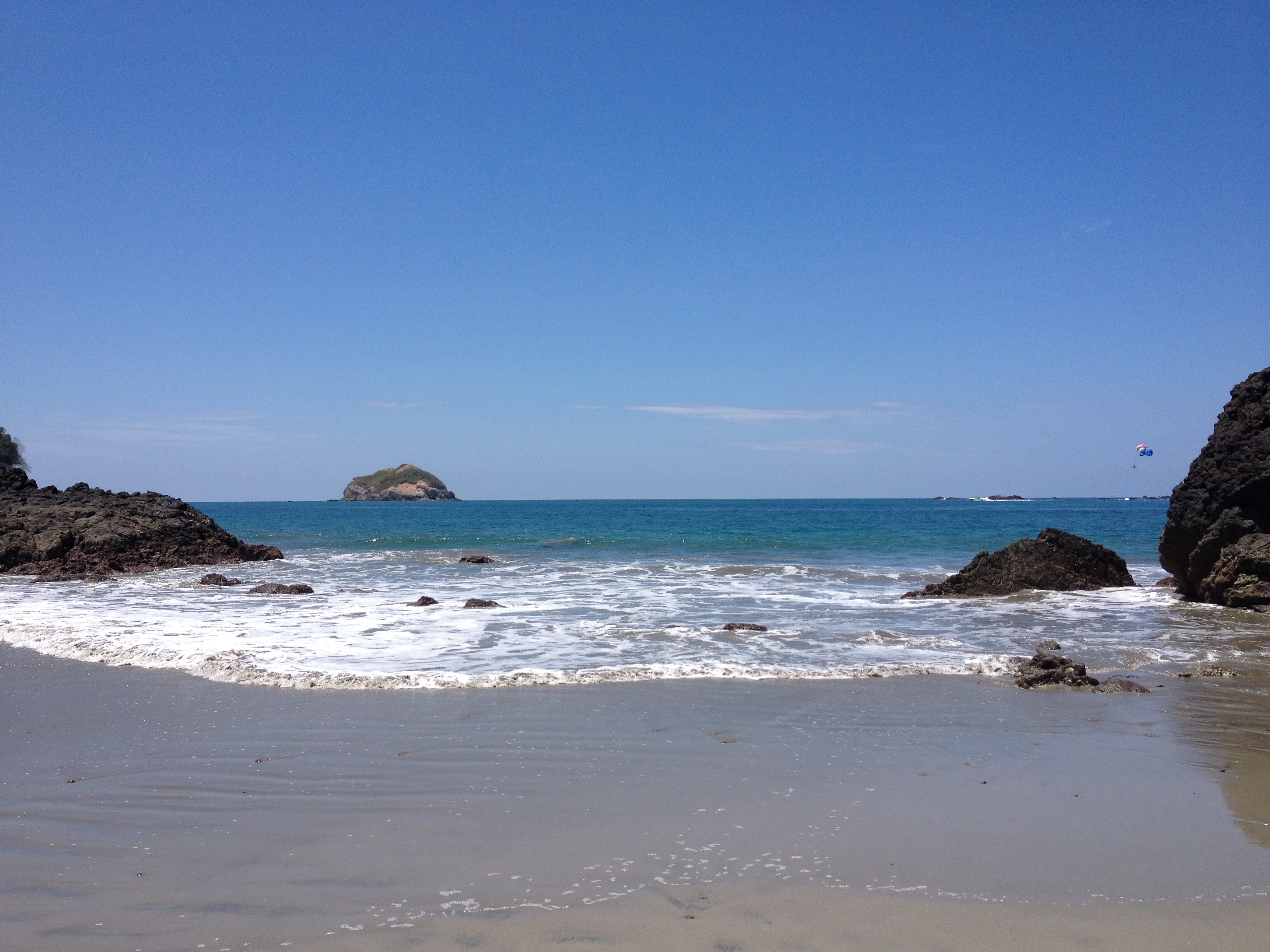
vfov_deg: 40.7
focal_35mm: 35
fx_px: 1284
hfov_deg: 52.6
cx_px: 635
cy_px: 476
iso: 50
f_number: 2.4
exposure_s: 1/2762
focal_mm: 4.28
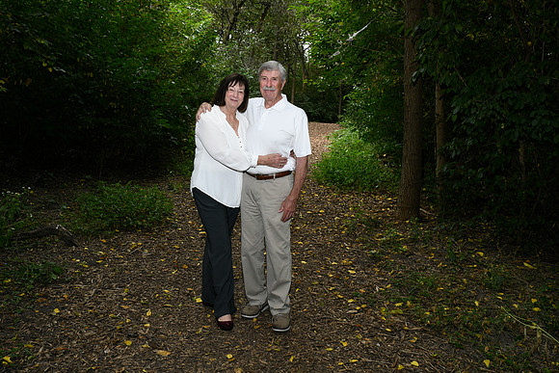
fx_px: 544
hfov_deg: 54.4
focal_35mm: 35
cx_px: 280
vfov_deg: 37.9
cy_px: 186
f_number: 8
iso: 1600
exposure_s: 1/60
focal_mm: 35
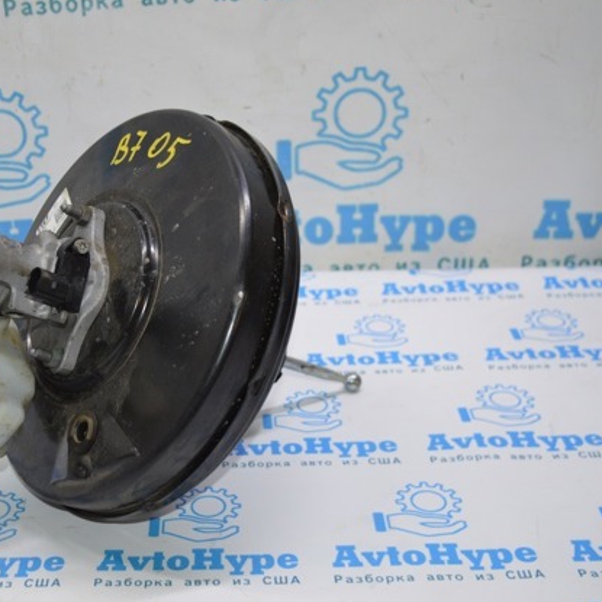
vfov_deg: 31.1
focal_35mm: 55
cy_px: 300
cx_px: 145
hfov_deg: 30.5
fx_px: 1082
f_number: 4.2
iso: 400
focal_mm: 28
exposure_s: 1/80
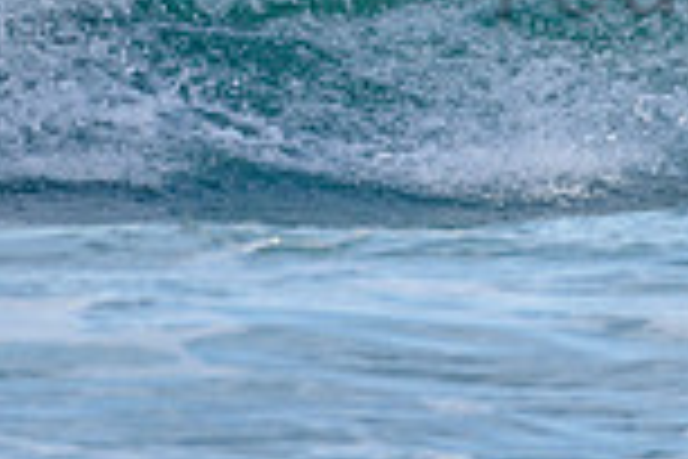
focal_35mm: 2319
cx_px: 665
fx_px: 44315
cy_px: -190
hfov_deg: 0.9
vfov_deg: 0.6
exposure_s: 1/1250
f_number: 5.6
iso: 320
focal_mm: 500
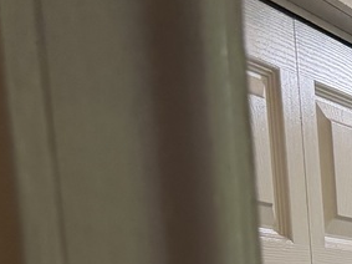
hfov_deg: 12.8
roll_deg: +0.9
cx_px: 822
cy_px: 596
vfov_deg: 10.7
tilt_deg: -12.3
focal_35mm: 122
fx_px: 1240
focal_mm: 6.76
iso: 160
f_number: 1.78
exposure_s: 1/120
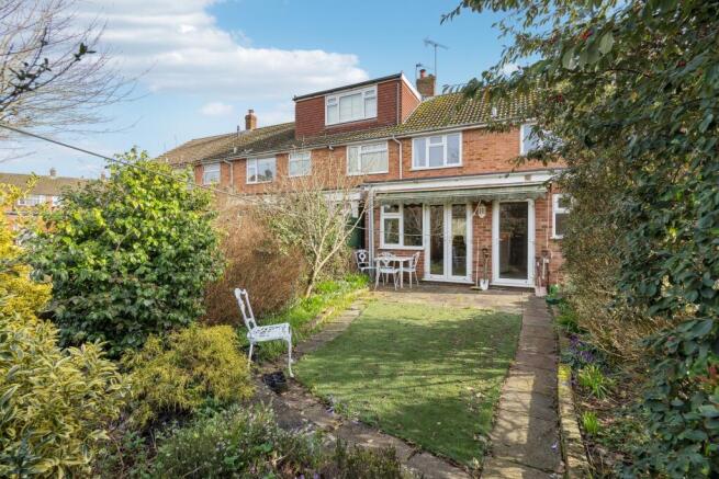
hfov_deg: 96.7
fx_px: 320
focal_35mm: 16
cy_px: 240
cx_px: 360
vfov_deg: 73.8
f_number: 8
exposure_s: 1/400
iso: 640
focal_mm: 16
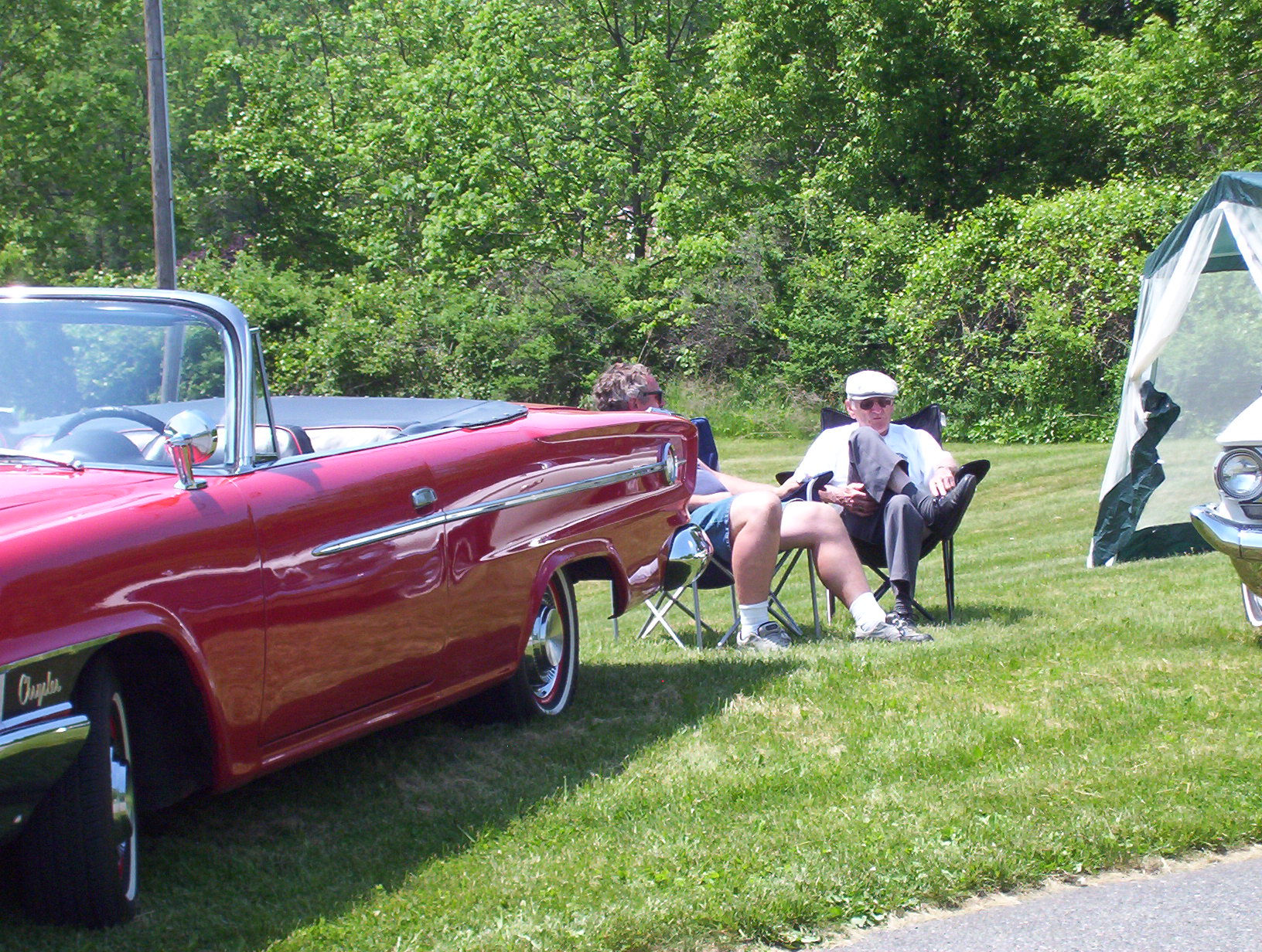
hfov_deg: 18.2
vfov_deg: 13.8
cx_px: 631
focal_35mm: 108
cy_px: 476
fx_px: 3947
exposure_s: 1/521
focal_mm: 16.61
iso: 100
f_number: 4.72
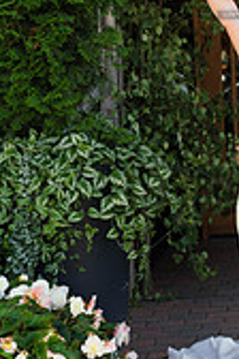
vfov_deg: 19.9
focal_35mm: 99
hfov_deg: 13.4
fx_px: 986
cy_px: -13
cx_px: 307
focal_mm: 37
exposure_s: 1/1600
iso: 400
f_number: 2.5
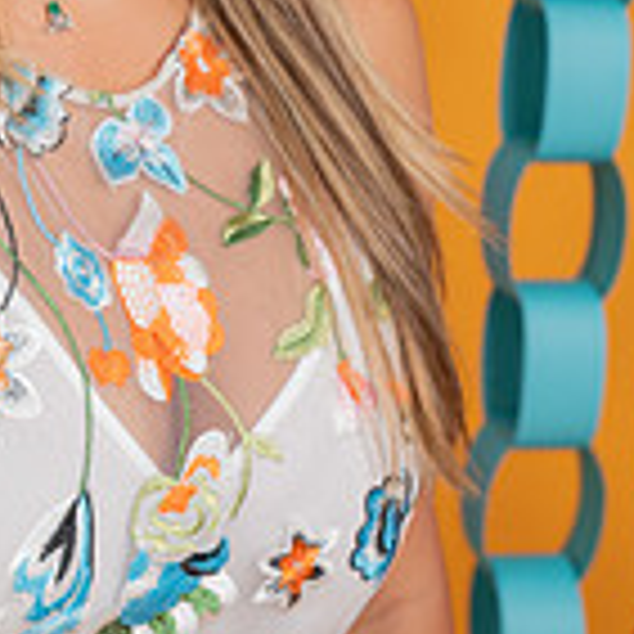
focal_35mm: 138
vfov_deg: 12.6
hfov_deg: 12.6
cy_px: 99
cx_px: 112
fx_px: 2860
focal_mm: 51
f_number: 4.5
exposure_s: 1/160
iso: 80
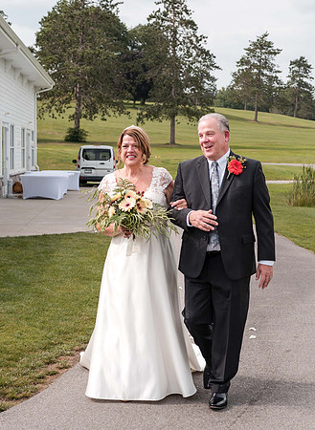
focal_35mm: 73
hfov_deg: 19.8
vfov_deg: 27.0
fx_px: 898
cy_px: 203
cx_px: 208
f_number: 4
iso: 80
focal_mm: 35
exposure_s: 1/640
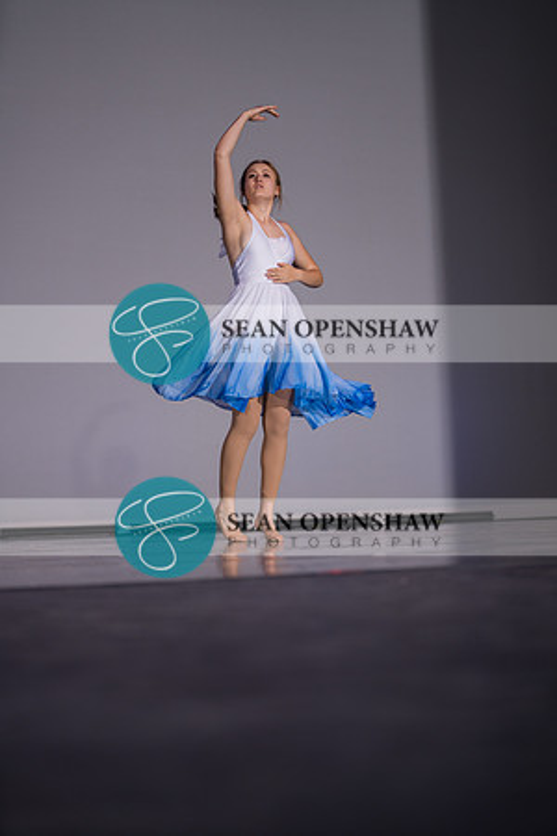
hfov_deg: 19.5
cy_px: 418
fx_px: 1624
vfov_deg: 28.8
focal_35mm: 70
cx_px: 278
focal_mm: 70
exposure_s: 1/500
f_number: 2.8
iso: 400
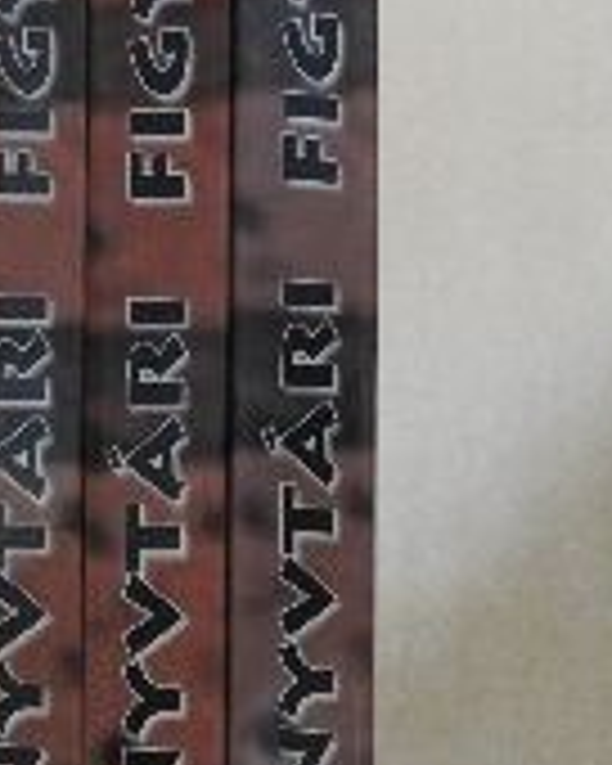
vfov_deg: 16.1
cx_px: 18
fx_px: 2491
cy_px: 1125
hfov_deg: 13.8
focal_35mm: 110
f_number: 3.5
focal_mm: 5.4
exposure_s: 1/20
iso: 400
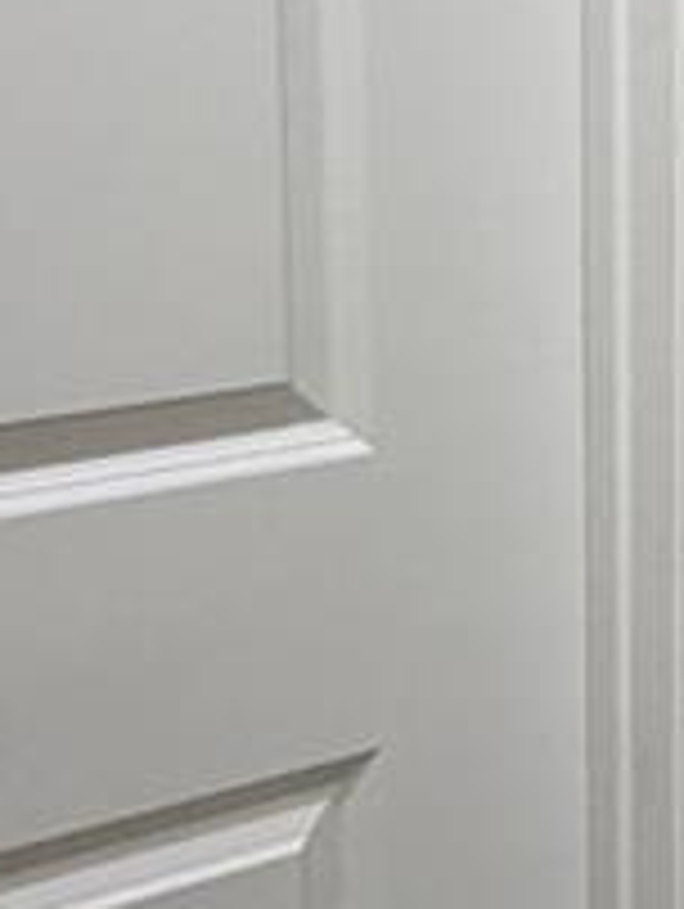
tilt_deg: -9.5
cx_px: 1161
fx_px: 2182
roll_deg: -1.7
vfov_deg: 23.2
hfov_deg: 15.7
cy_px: 194
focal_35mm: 83
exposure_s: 1/60
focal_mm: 2.22
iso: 200
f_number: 2.2
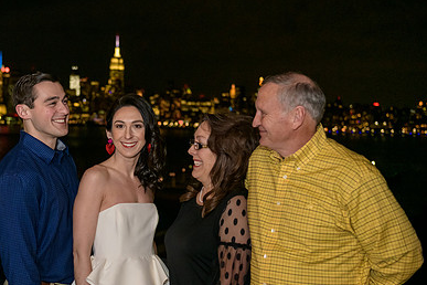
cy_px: 194
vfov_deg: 22.5
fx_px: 712
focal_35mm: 60
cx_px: 125
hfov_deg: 33.0
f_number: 3.2
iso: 1600
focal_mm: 40
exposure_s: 1/125
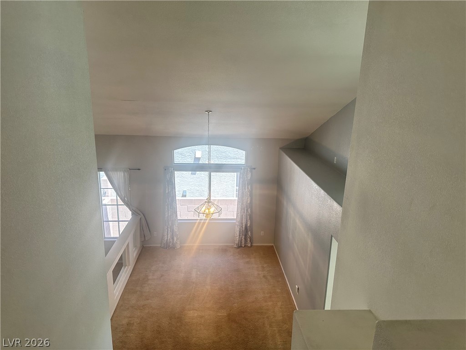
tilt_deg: -14.6
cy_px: 175
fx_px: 323
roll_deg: -1.3
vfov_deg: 56.8
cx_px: 233
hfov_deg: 71.6
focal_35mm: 24
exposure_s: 1/120
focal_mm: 6.86
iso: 160
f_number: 1.78
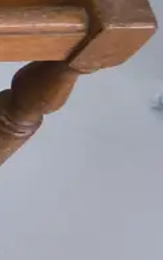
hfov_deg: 6.6
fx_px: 1078
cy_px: -90
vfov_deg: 13.2
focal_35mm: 152
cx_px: -524
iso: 160
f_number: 2
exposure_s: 1/100
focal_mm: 2.87
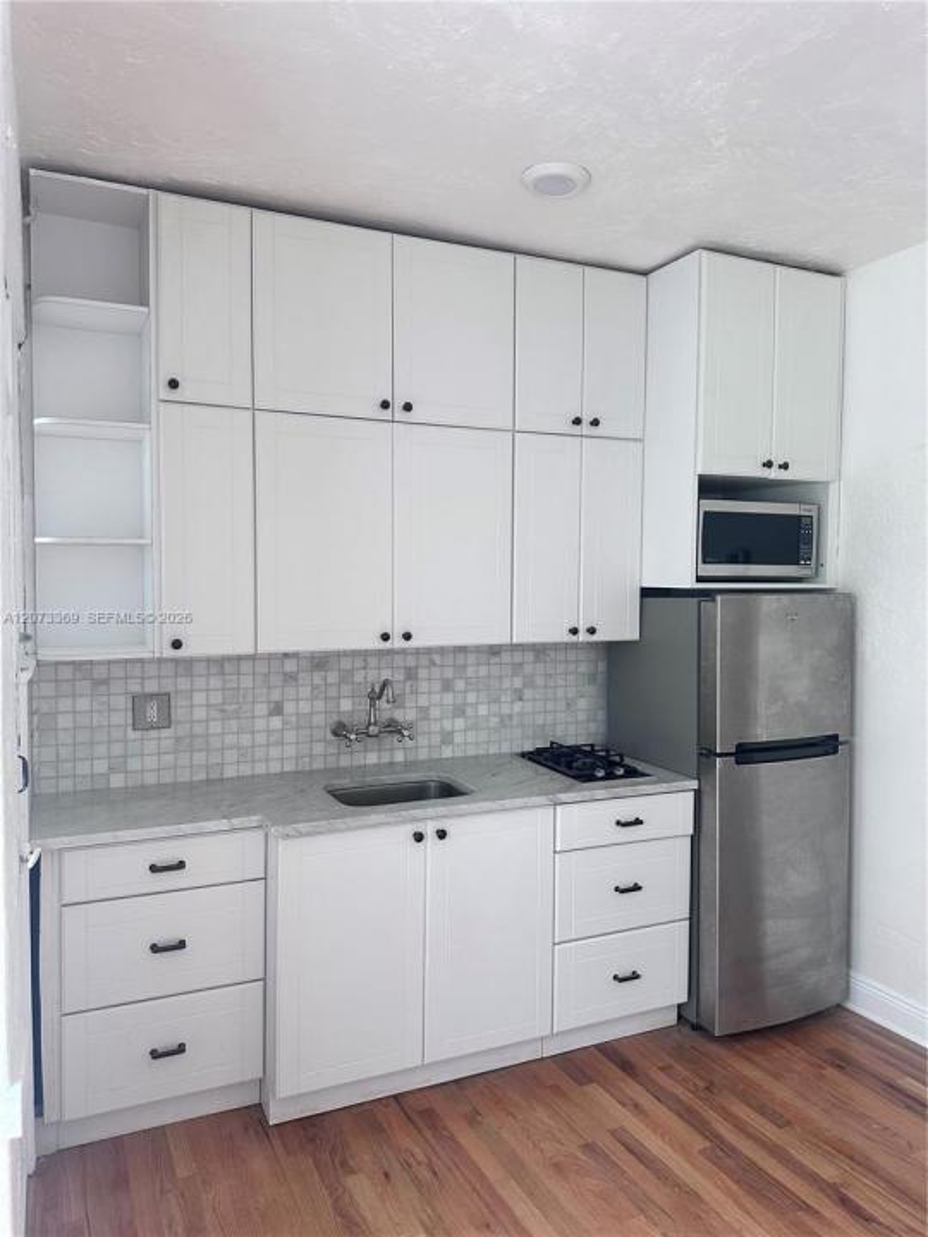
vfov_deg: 71.6
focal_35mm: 24
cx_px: 464
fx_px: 858
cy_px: 618
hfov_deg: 56.8
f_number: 1.78
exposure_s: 1/121
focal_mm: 6.86
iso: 200
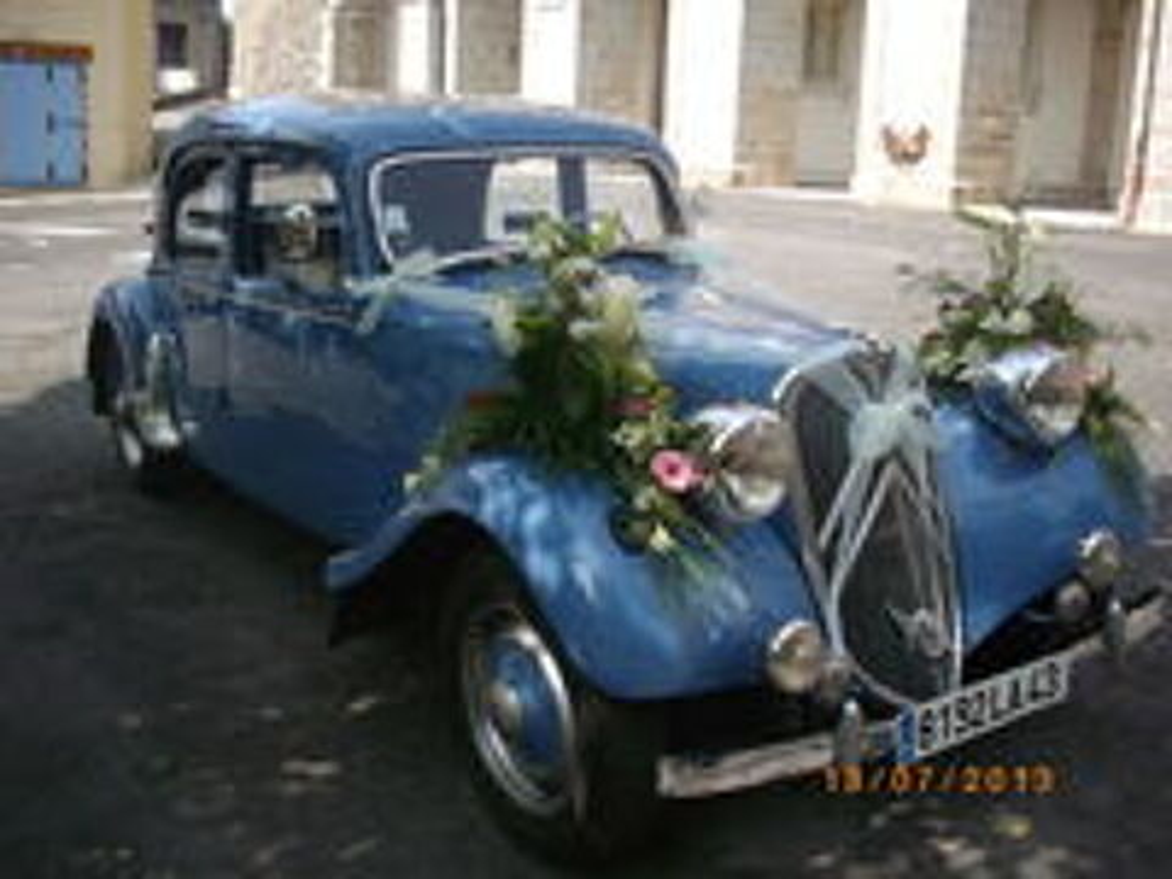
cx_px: 586
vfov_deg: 38.7
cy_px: 440
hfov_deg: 50.1
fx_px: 1253
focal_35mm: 37
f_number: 2.8
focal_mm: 6.2
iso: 80
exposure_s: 1/400
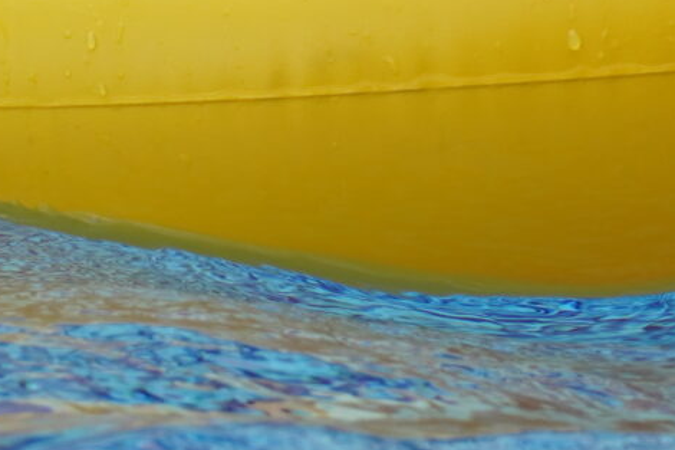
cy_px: -494
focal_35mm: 777
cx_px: 371
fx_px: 14558
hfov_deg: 2.7
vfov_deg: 1.8
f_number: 4.5
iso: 100
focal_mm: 95
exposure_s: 1/250
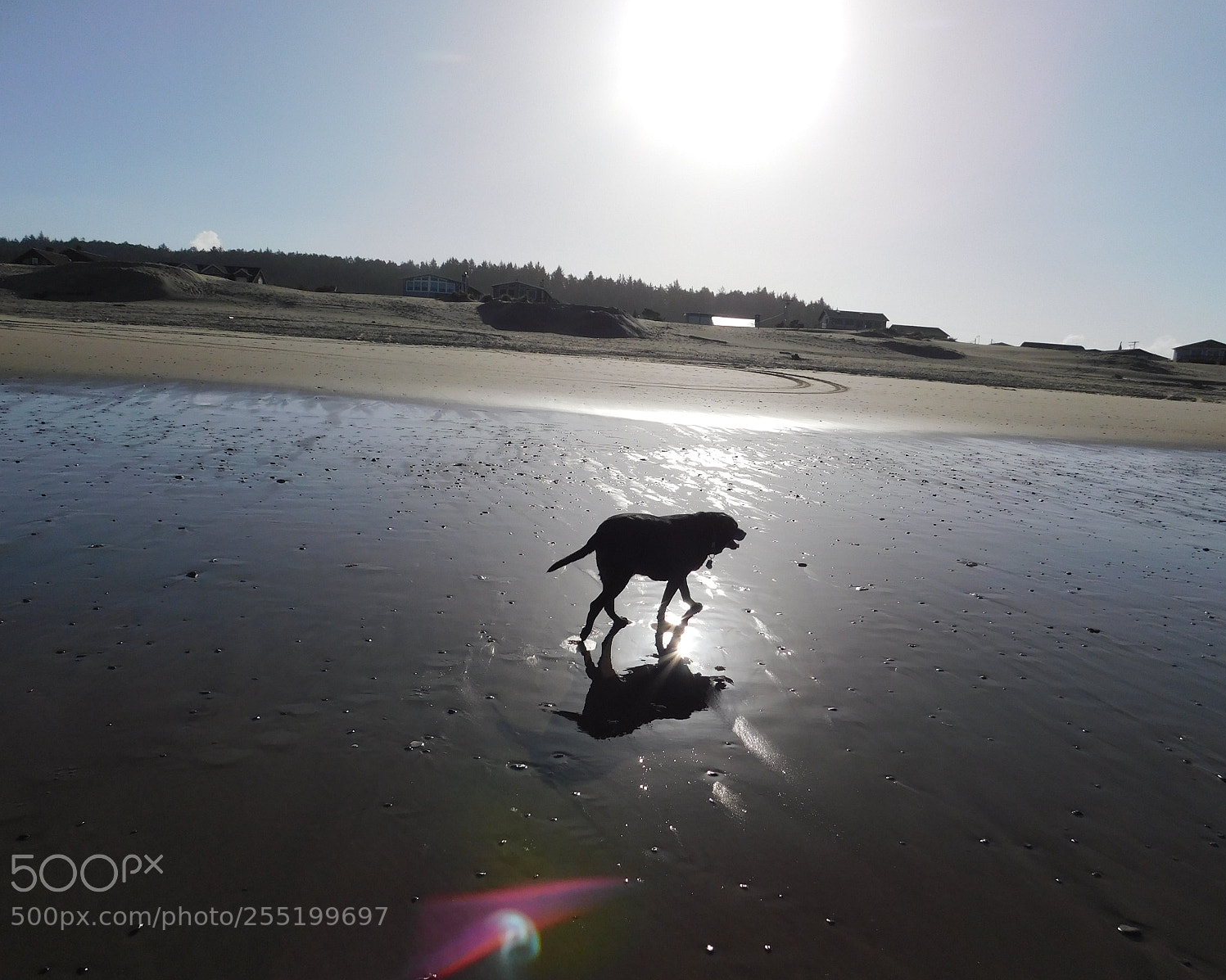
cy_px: 490
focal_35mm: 24
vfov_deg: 58.8
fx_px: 871
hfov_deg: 70.3
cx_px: 615
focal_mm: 4
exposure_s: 1/1500
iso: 125
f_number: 6
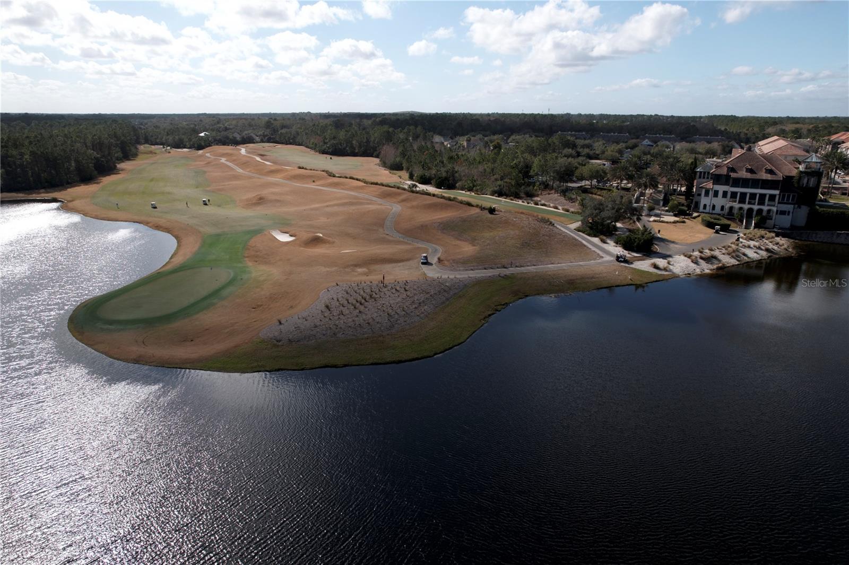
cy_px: 282
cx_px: 424
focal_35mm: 22
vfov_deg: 57.2
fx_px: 519
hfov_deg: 78.6
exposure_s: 1/2000
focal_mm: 8.38
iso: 100
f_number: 2.8
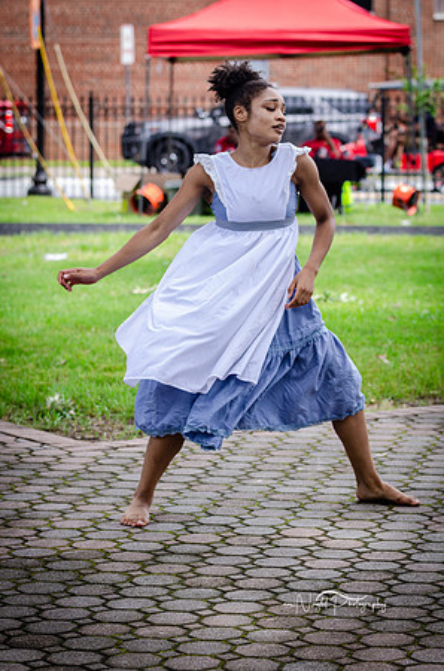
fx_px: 2286
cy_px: 336
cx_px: 222
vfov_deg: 16.7
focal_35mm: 123
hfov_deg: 11.1
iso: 400
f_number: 4
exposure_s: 1/640
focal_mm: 82
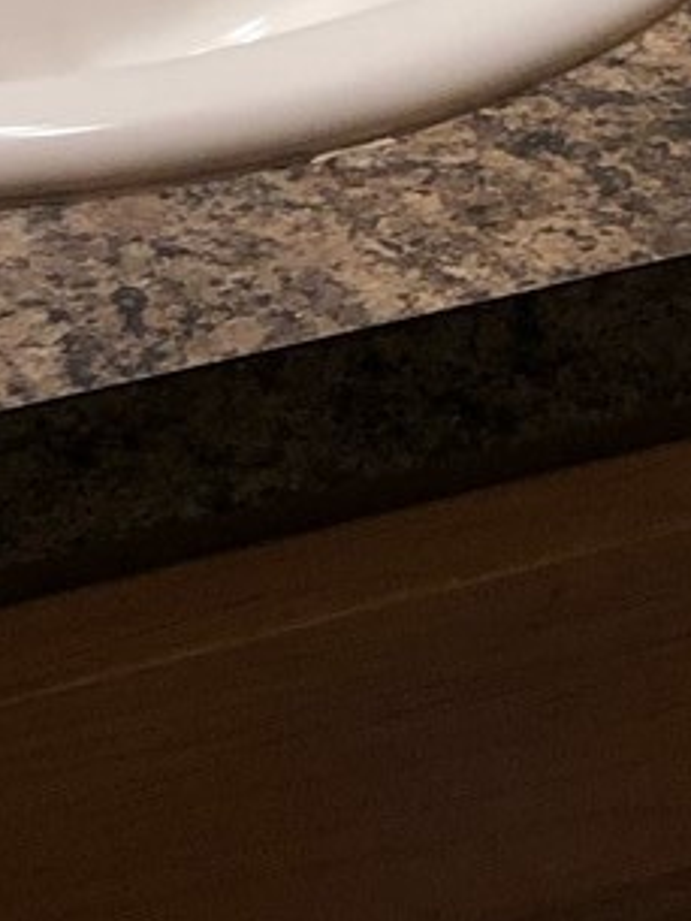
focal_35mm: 176
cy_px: -1609
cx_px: 573
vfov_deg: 9.4
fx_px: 4681
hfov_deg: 8.4
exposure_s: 1/20
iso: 40
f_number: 1.8
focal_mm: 4
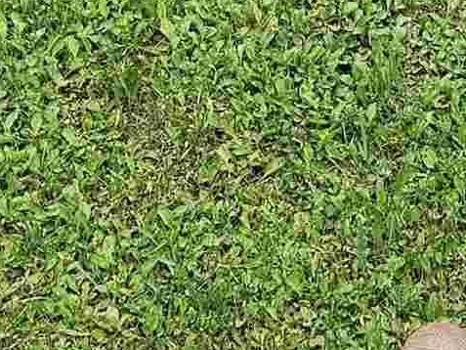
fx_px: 1993
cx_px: 607
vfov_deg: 8.5
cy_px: -686
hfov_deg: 12.9
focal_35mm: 148
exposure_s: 1/211
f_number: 1.8
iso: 25
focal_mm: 5.4
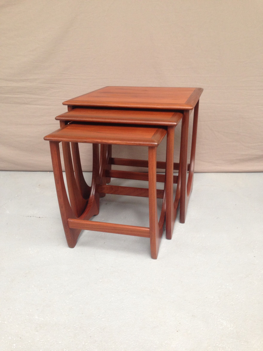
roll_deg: +0.4
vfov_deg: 55.4
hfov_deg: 42.9
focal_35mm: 33
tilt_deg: -19.5
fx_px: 334
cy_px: 176
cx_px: 132
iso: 125
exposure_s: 1/20
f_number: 2.4
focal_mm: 4.12
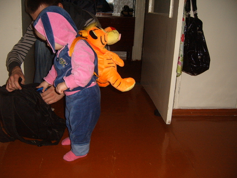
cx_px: 118
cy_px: 89
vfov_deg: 38.7
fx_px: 253
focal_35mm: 37
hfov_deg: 50.1
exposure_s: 1/30
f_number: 2.9
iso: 141
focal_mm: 6.2
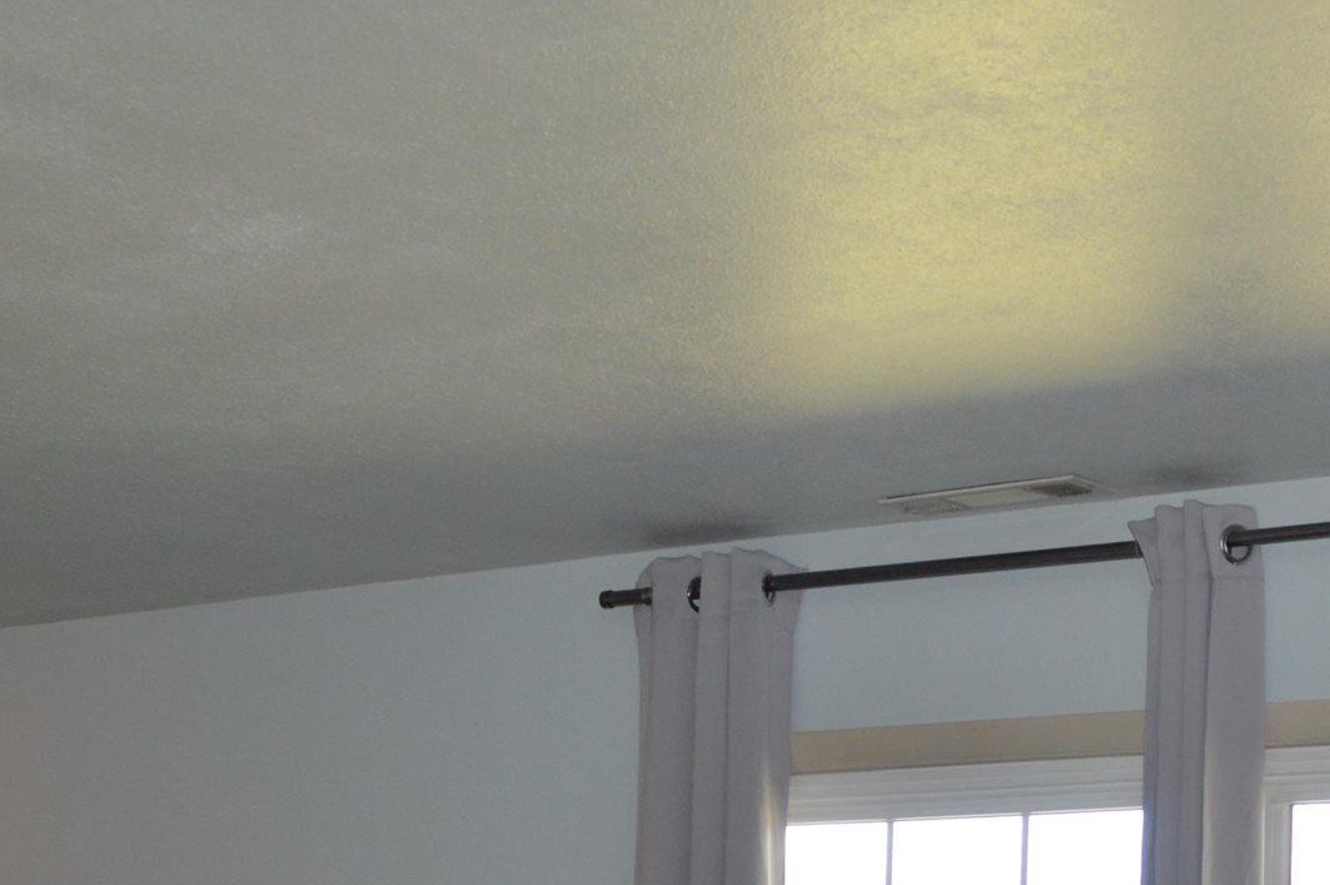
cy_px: 1230
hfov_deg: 26.0
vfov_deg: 16.3
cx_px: 639
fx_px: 2879
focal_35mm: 78
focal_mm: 18
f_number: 4
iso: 400
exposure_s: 1/100
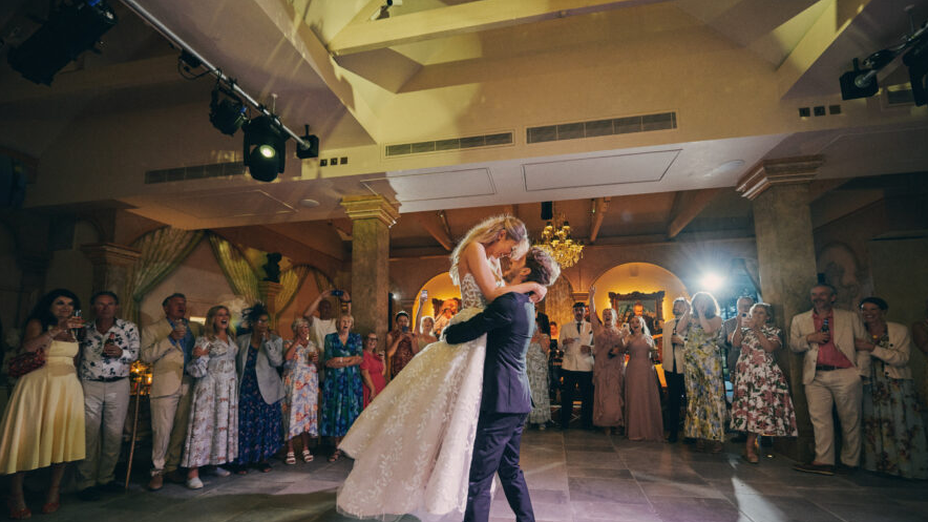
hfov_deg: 99.4
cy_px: 306
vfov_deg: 66.6
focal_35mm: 16
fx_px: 394
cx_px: 471
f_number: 2.8
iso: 500
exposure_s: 1/160
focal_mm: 15
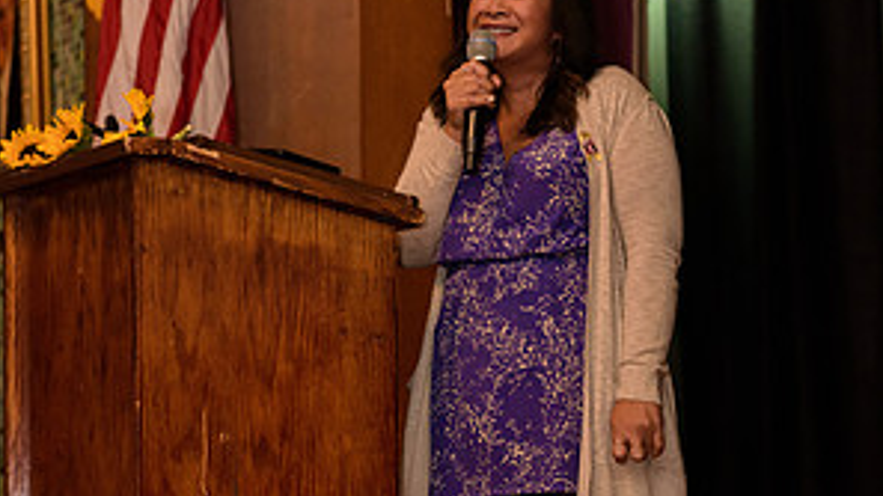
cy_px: 291
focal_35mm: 135
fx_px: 3161
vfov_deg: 9.0
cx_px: 443
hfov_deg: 15.9
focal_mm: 85
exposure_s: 1/160
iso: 1000
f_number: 2.8
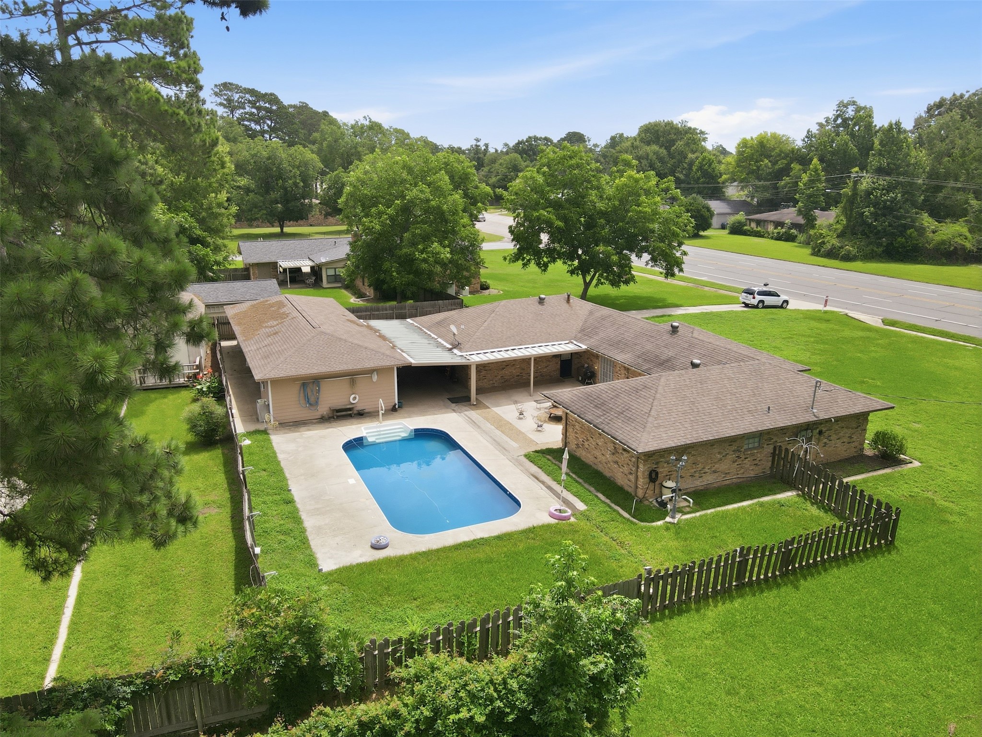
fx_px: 681
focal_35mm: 24
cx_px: 491
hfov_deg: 71.6
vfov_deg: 56.8
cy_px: 368
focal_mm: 4.5
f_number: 2.8
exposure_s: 1/640
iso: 100
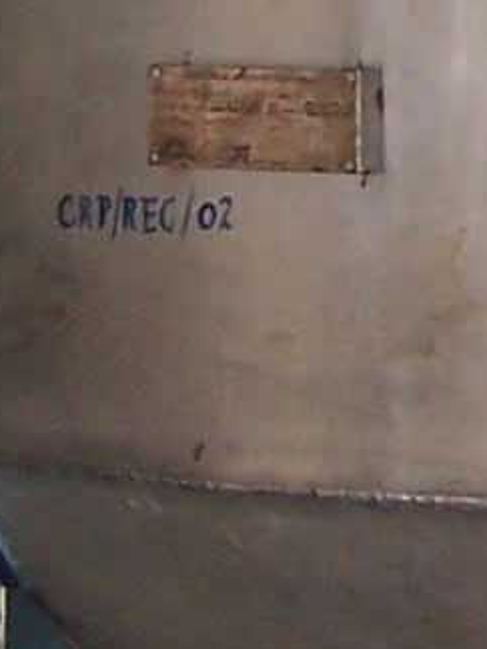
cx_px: 820
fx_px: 4802
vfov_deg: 7.6
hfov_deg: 5.7
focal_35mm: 256
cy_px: -192
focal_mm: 6
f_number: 3
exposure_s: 1/60
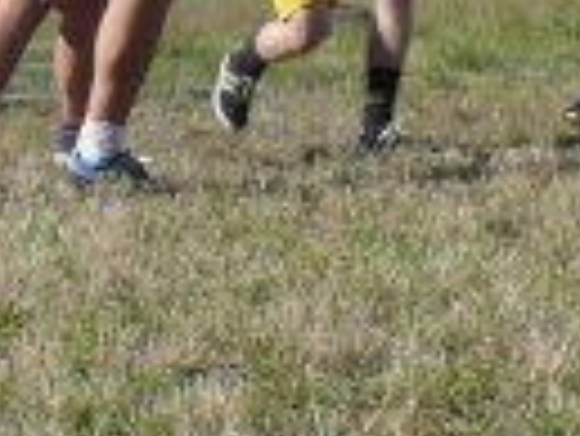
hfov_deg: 6.6
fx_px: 5031
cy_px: -283
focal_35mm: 300
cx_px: 148
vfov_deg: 4.9
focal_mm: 11
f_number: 4.5
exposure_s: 1/800
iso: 100
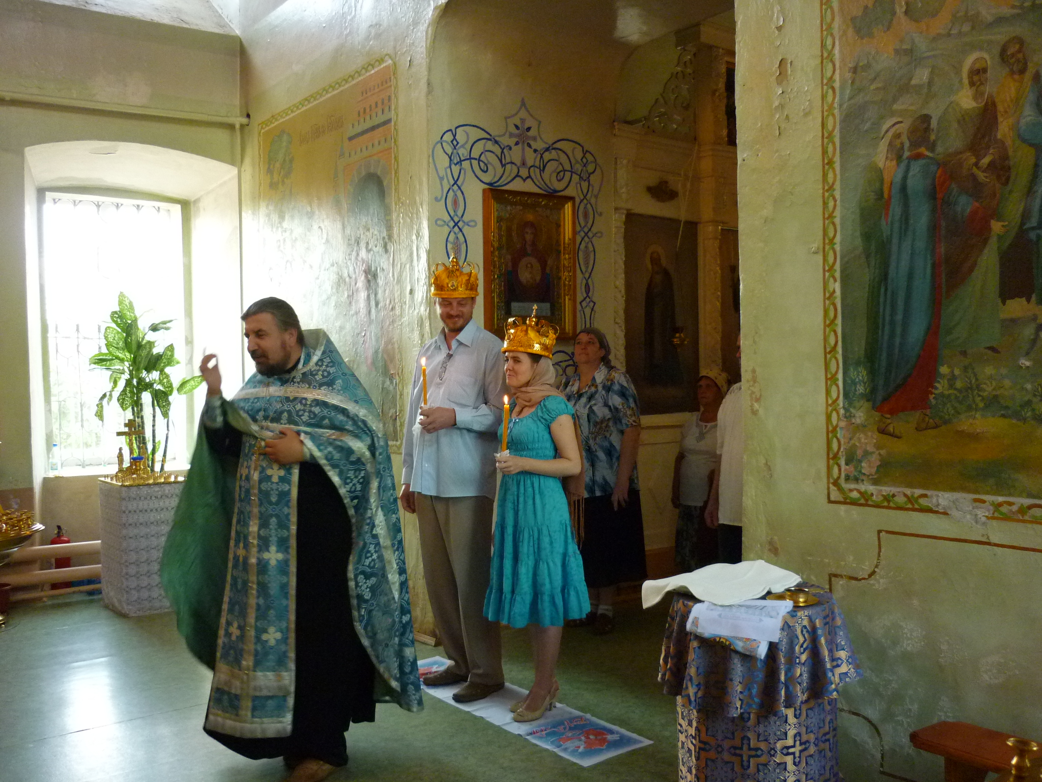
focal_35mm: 33
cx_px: 521
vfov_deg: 42.9
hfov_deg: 55.4
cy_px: 391
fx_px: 993
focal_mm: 5.5
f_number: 2.8
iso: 400
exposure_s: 1/60
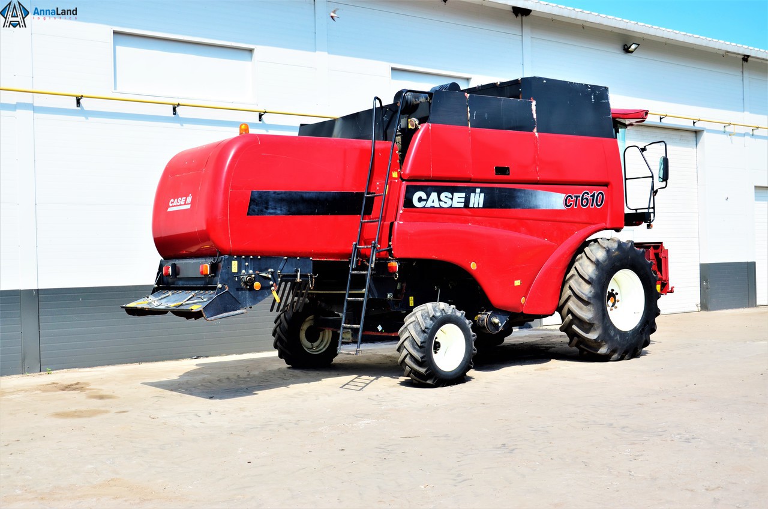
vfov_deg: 31.8
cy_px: 254
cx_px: 384
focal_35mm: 42
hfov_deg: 46.5
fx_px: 894
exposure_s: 1/250
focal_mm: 28
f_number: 7.1
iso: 125
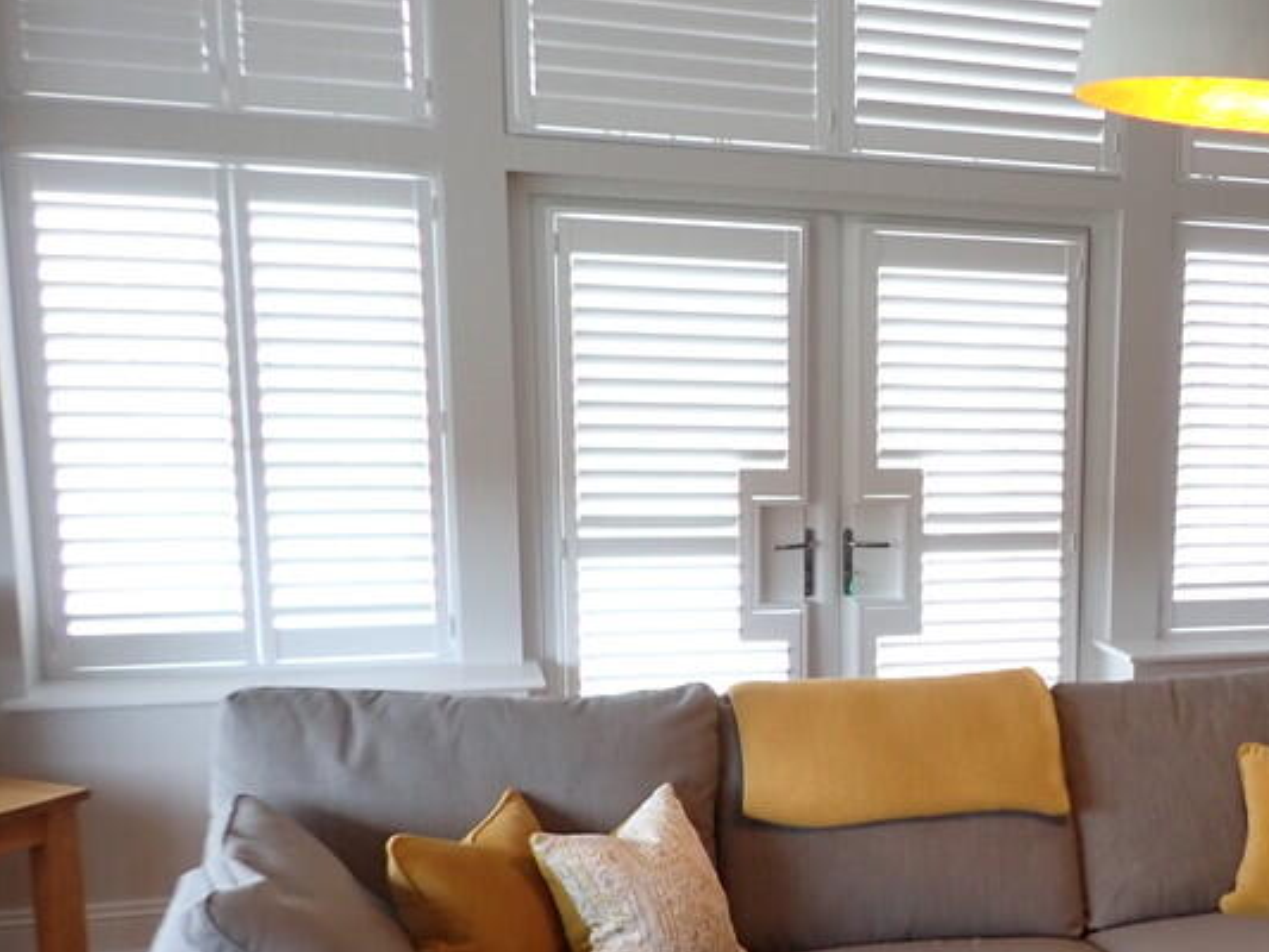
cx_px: 1171
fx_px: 1760
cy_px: 666
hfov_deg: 36.8
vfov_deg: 30.0
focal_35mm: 48
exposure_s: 1/40
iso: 200
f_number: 2
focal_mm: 4.5
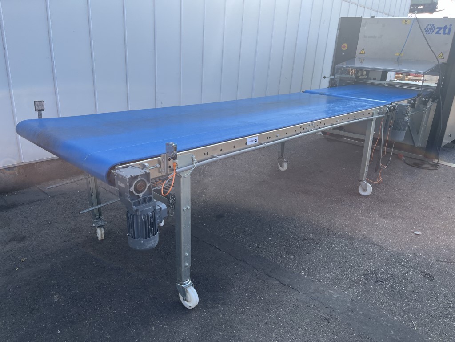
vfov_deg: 53.1
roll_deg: -4.1
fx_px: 342
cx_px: 228
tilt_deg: -20.3
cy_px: 171
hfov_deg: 67.3
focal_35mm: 26
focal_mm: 5.1
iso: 50
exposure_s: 1/1000
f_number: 1.6
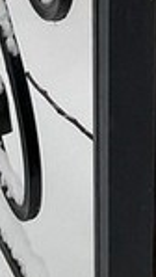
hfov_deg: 5.6
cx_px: 578
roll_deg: -0.9
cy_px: -338
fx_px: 1432
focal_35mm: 195
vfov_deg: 10.0
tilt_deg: -19.8
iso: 32
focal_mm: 4.2
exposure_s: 1/171
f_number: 1.6
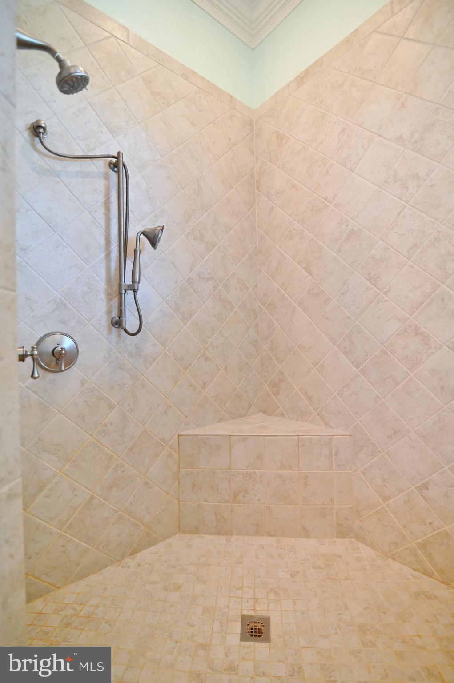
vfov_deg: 96.8
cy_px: 342
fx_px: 303
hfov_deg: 73.6
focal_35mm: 16
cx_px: 227
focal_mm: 16
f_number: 2.8
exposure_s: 1/125
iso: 1000
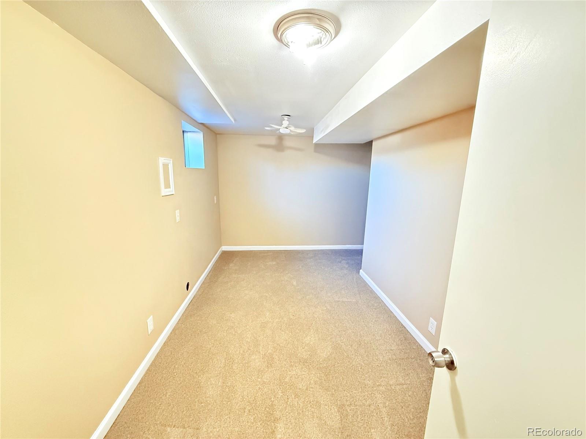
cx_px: 293
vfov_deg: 85.7
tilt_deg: -11.1
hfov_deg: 102.1
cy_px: 220
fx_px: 237
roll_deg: -1.1
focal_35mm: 14
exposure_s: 1/60
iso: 1000
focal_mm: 2.22
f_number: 2.2
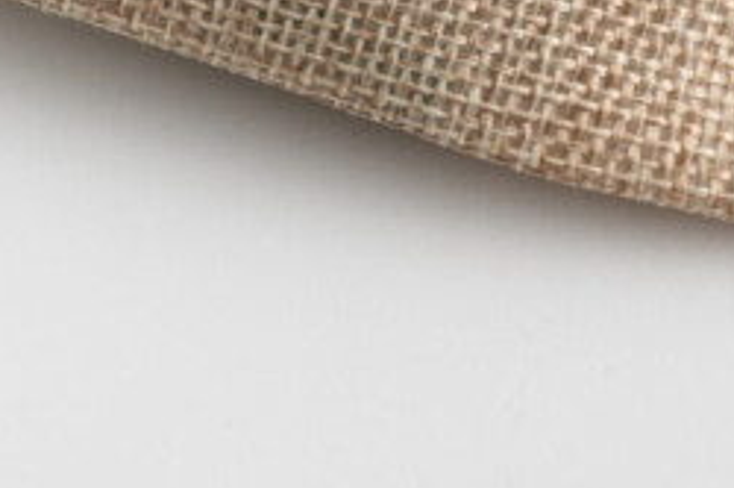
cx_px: -214
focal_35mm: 359
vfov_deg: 3.8
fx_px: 7310
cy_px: -492
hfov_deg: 5.7
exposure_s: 1/125
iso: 100
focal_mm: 70
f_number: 22
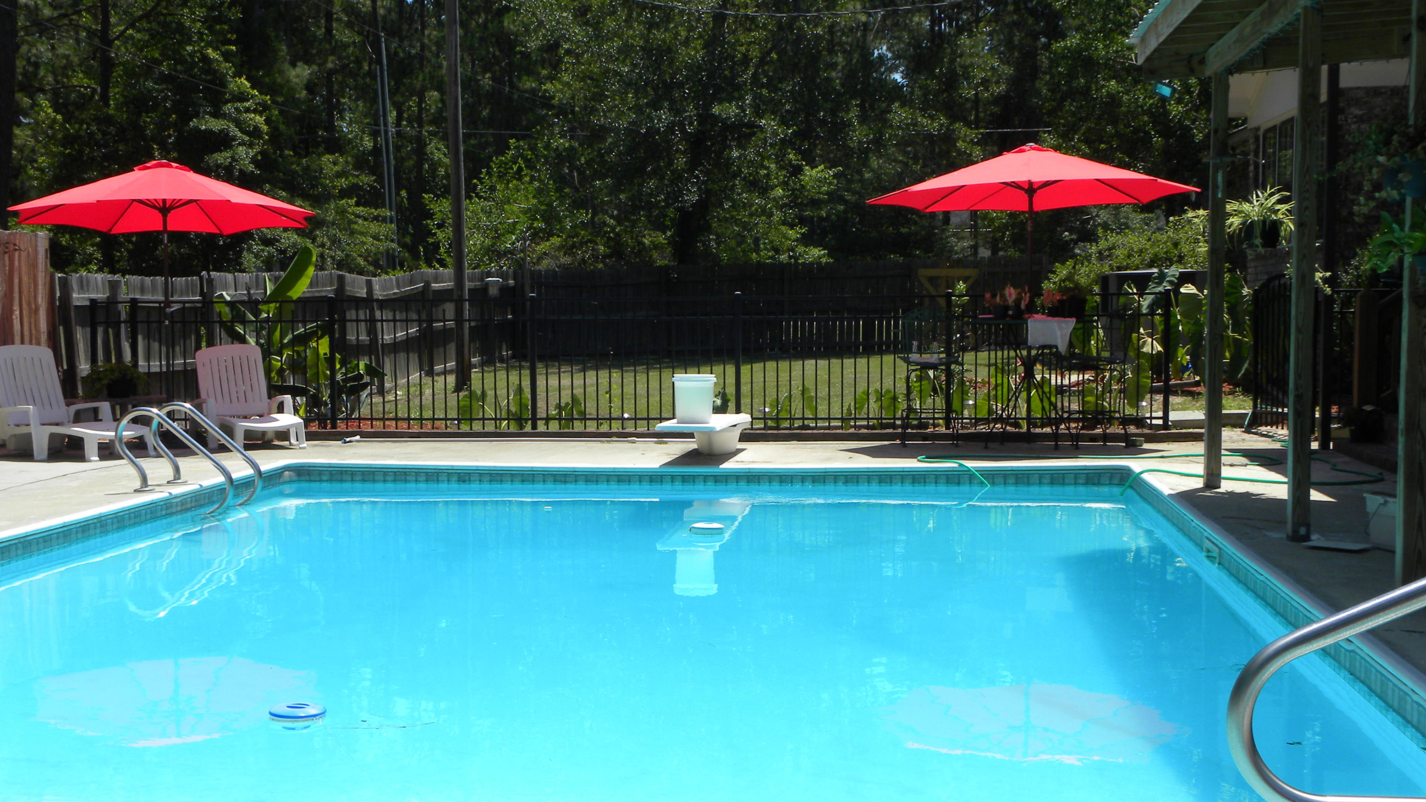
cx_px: 701
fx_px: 1928
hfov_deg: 40.6
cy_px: 459
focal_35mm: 51
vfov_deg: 23.5
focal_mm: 8.2
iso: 64
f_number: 5.6
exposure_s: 1/267
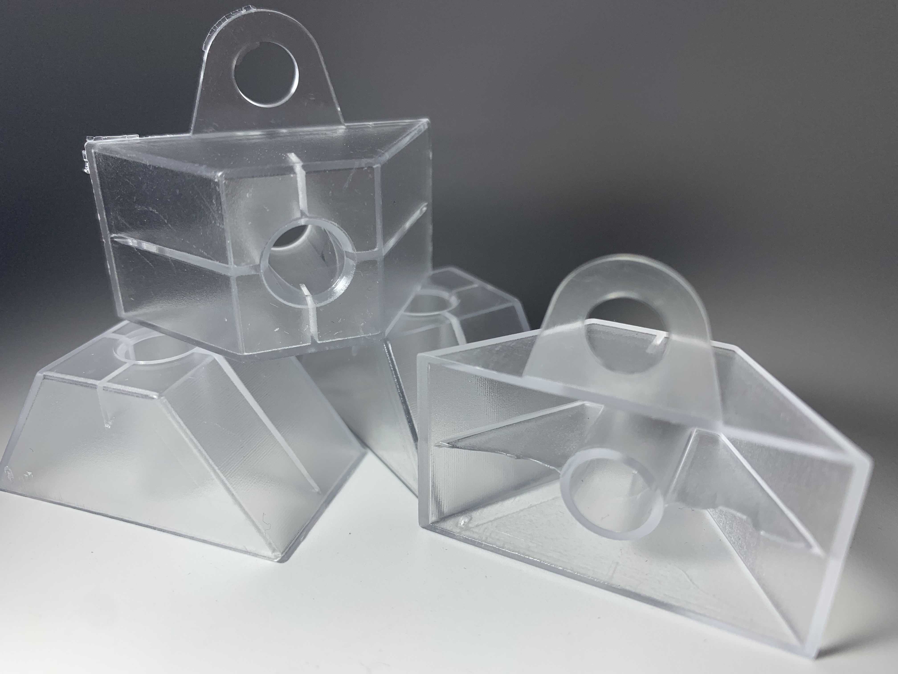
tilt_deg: -24.6
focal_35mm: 26
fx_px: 674
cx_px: 449
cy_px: 337
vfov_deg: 53.1
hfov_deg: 67.3
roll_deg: -0.2
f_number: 1.8
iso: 25
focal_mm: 4.25
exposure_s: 1/1585
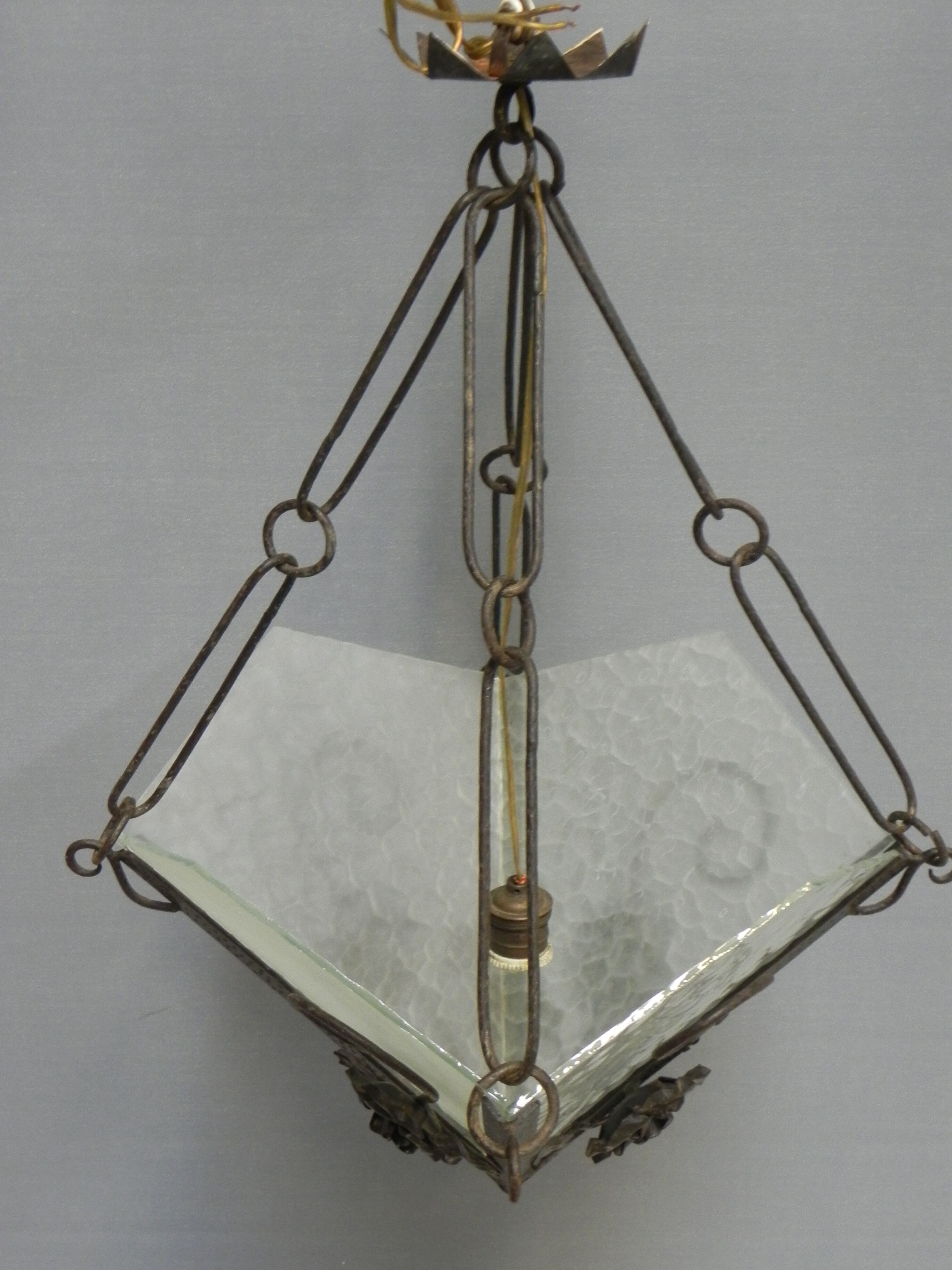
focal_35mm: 41
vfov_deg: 45.8
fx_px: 1503
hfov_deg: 35.1
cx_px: 476
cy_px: 635
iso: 400
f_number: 3.2
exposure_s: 1/11.7
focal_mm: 7.3
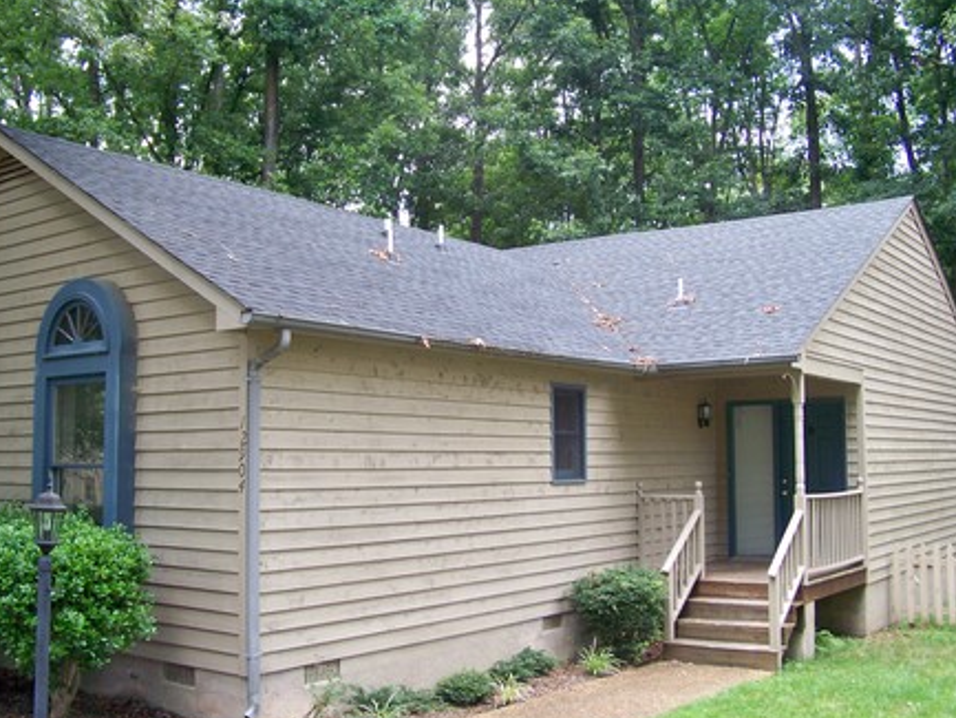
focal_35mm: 39
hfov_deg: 47.8
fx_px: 1077
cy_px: 358
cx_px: 466
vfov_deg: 36.8
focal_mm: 5.85
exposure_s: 1/100
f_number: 2.8
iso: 64
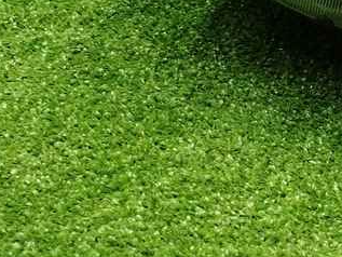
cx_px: 645
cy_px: -152
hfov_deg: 15.2
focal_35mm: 109
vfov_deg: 12.7
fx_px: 1077
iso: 300
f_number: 1.75
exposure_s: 1/50
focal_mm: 5.25
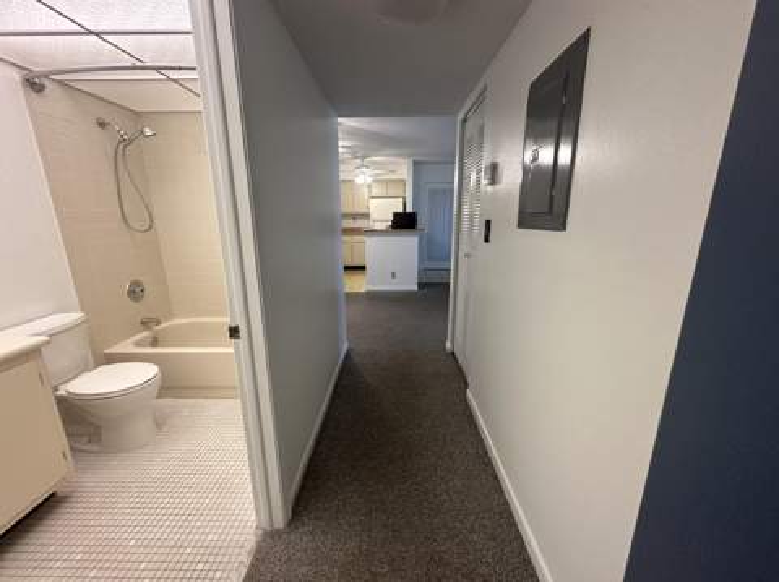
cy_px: 291
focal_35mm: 14
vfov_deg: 85.6
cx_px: 390
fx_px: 315
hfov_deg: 102.1
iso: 320
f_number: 2.2
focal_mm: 2.22
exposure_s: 1/120
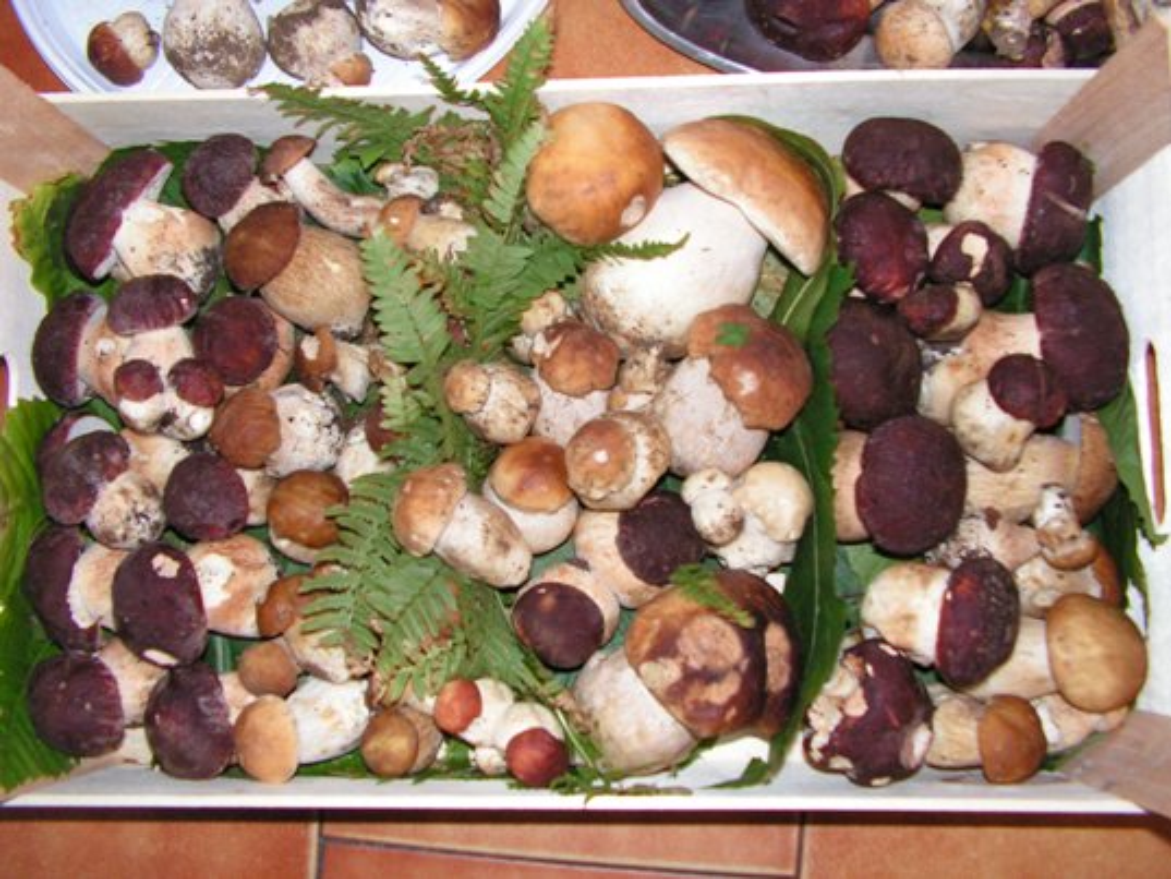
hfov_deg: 51.3
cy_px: 440
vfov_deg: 39.7
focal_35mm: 36
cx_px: 586
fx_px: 1218
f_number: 3.2
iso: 200
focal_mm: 6
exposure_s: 1/40
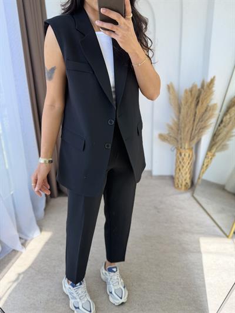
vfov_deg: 71.6
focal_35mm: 24
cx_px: 118
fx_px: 217
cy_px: 156
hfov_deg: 56.8
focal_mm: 6.76
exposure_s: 1/100
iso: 160
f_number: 1.78
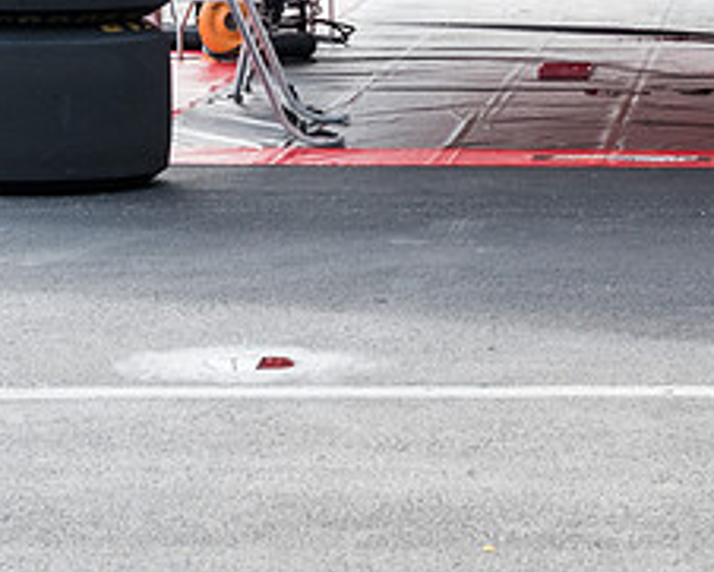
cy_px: -27
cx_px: 679
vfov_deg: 8.2
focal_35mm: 188
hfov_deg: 10.2
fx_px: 3974
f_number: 9
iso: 400
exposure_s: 1/125
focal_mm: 52
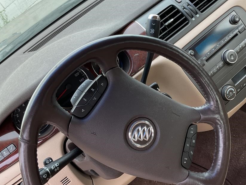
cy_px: 91
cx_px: 143
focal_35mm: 45
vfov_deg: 32.2
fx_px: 320
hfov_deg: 41.9
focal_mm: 3
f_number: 1.8
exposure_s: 1/120
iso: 32
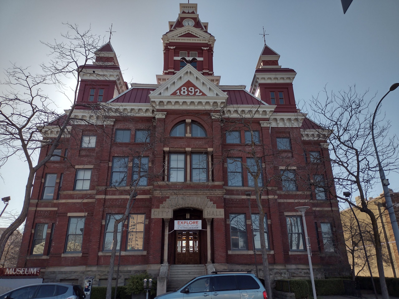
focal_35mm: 27
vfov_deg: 51.4
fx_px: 311
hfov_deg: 65.3
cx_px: 200
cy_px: 150
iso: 100
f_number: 1.7
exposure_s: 1/2228
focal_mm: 4.71
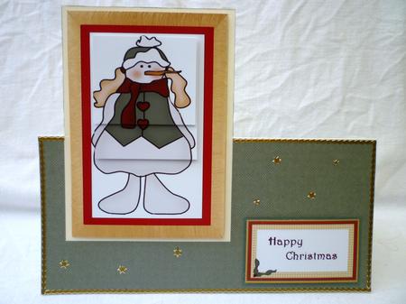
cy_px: 152
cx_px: 203
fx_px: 340
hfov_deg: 61.7
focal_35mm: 29
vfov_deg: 48.2
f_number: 3.3
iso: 80
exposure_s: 1/30
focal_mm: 5.2
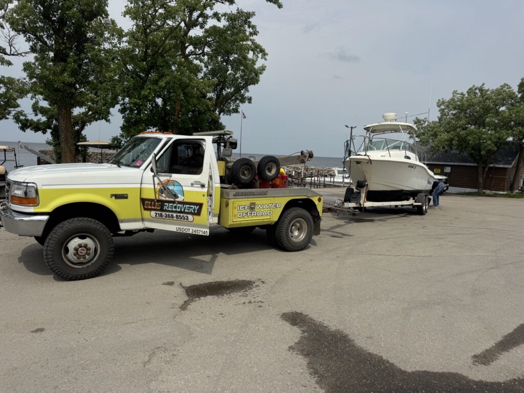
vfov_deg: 56.8
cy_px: 196
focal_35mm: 24
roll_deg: -2.8
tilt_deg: -5.2
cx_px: 262
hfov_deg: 71.6
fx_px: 363
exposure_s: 1/7937
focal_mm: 6.76
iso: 80
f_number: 1.78
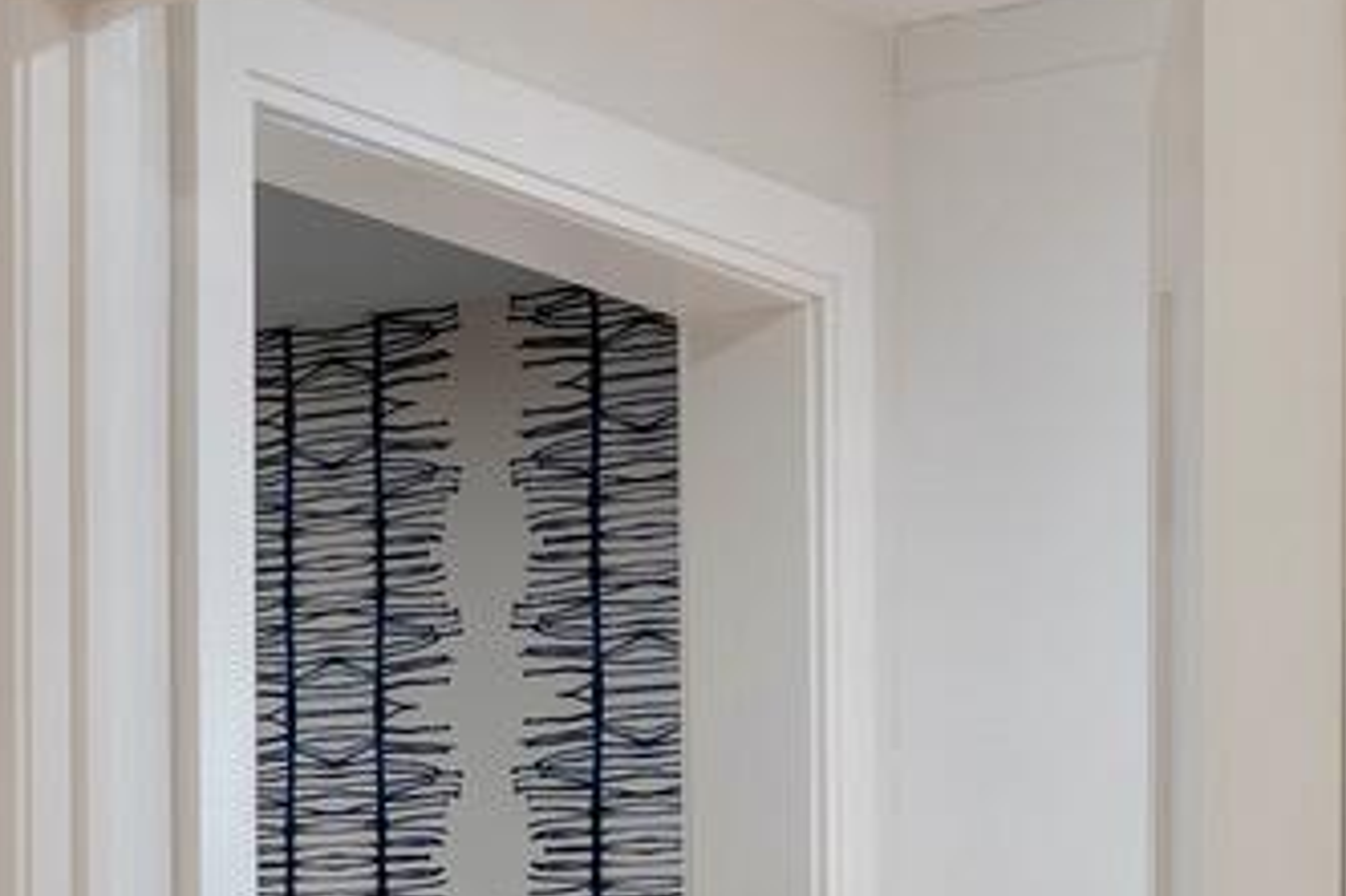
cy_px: 1344
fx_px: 4148
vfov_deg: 11.8
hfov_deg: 17.3
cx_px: -385
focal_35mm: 111
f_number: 8
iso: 50
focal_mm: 18
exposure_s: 3.2
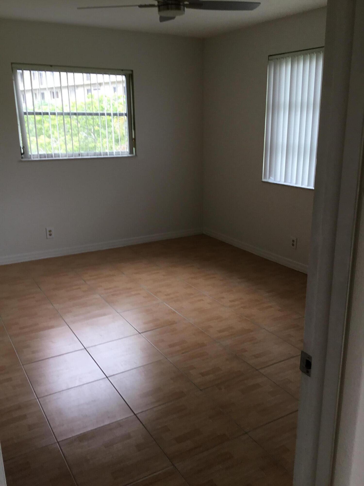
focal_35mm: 31
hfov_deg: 45.4
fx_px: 435
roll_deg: +3.0
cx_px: 182
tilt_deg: -13.6
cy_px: 243
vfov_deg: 58.4
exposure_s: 1/60
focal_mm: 3.3
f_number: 2.4
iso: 32
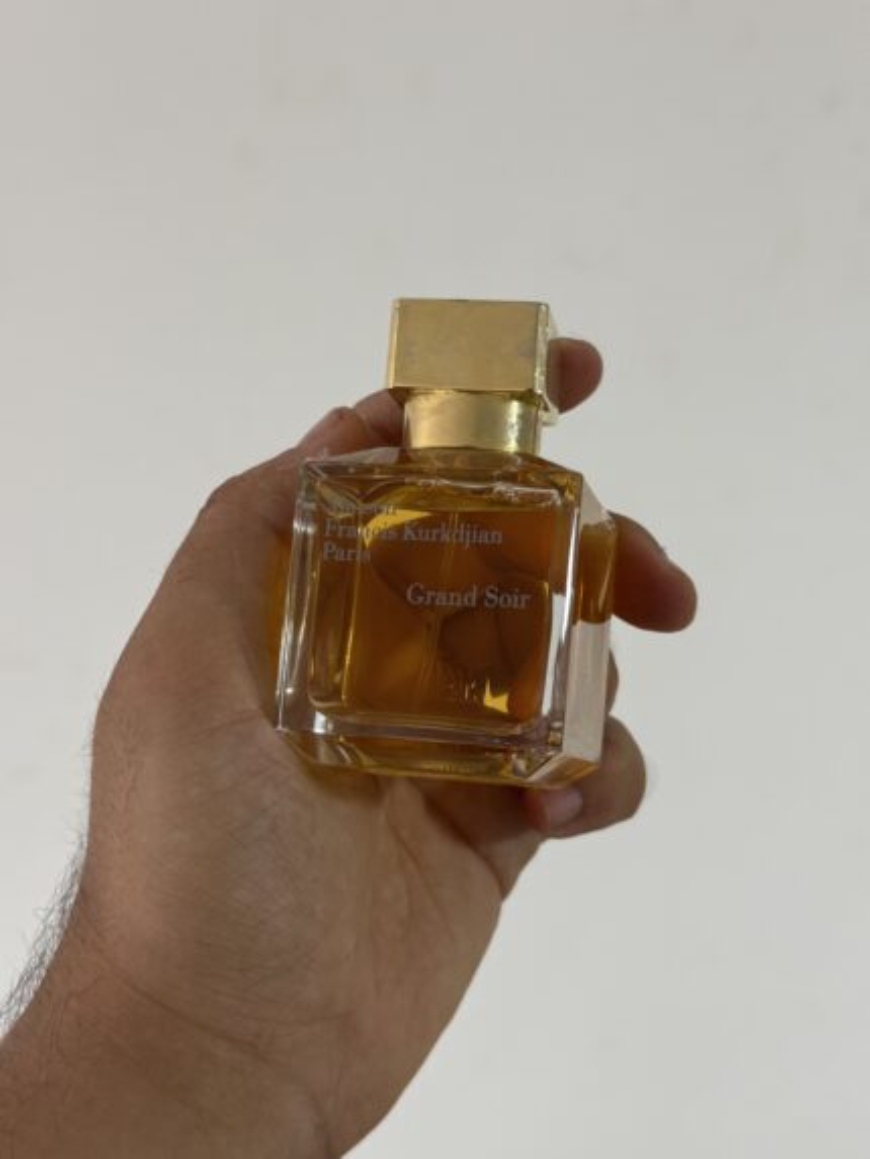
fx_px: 1608
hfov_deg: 30.3
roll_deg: -0.8
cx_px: 435
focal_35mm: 48
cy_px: 580
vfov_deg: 39.6
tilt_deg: -23.5
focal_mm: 6.76
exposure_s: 1/50
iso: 100
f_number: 1.78
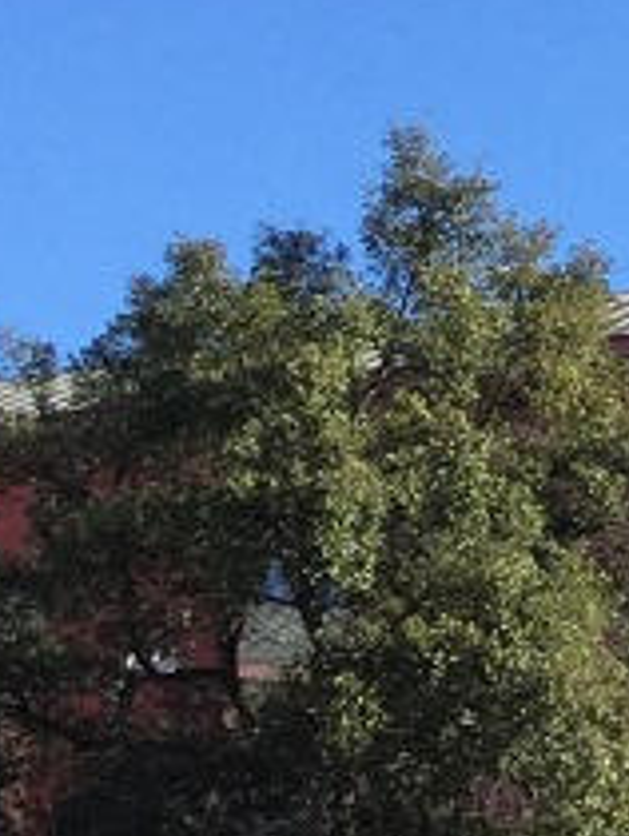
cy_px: -374
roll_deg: +1.2
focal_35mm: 177
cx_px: 1732
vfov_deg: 10.8
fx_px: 4280
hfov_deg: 7.6
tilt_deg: +24.3
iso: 25
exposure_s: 1/696
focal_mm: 3.3
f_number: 2.4
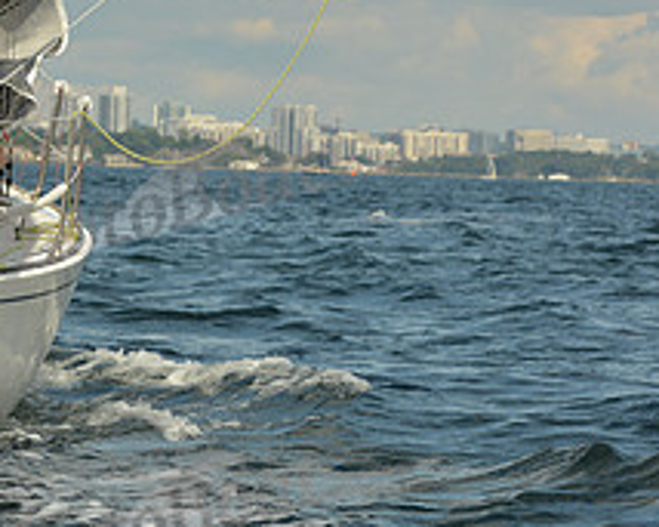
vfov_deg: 6.1
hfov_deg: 7.5
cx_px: -185
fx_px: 4971
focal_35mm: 255
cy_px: 85
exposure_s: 1/1250
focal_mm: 100
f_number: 9
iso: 320
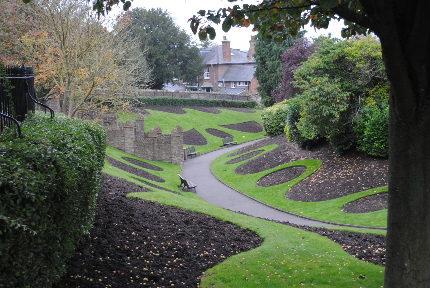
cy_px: 144
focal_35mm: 48
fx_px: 574
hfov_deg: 41.1
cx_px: 215
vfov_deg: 28.1
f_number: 4.8
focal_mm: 32
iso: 220
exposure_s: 1/30
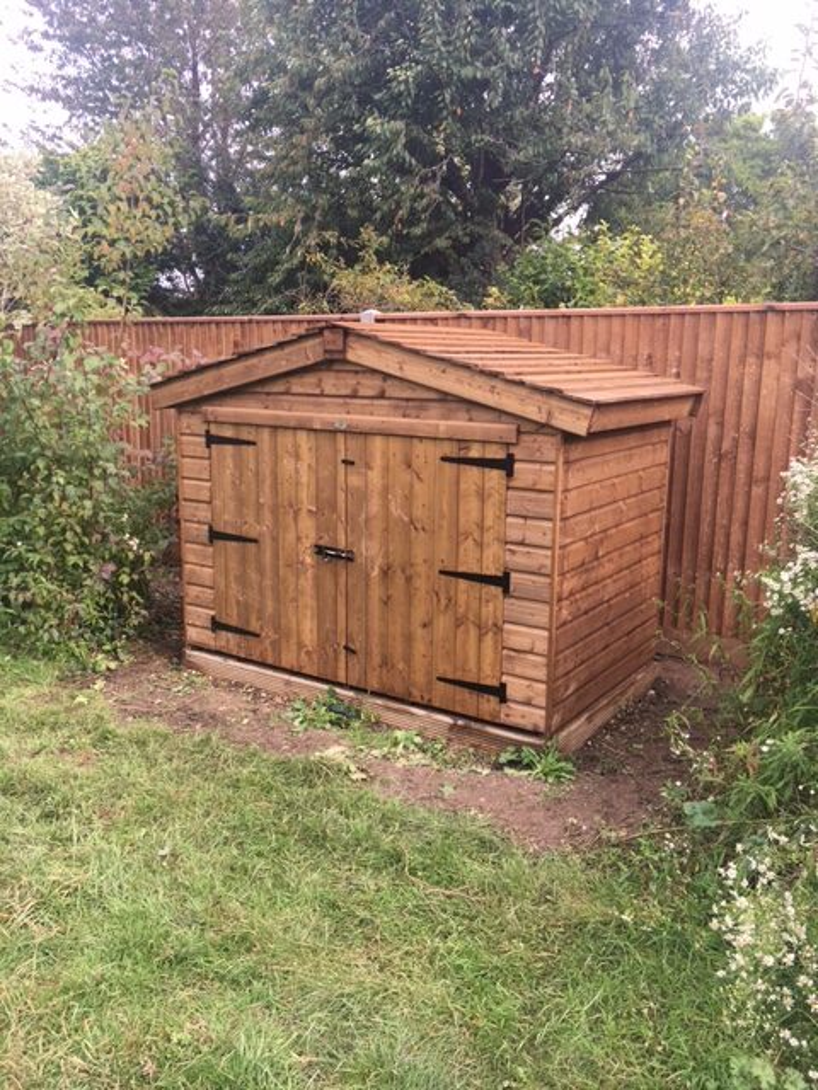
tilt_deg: -12.0
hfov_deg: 48.2
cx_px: 409
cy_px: 545
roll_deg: -0.6
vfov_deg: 61.7
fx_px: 914
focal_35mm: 29
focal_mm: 4.15
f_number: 2.2
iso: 25
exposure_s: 1/243
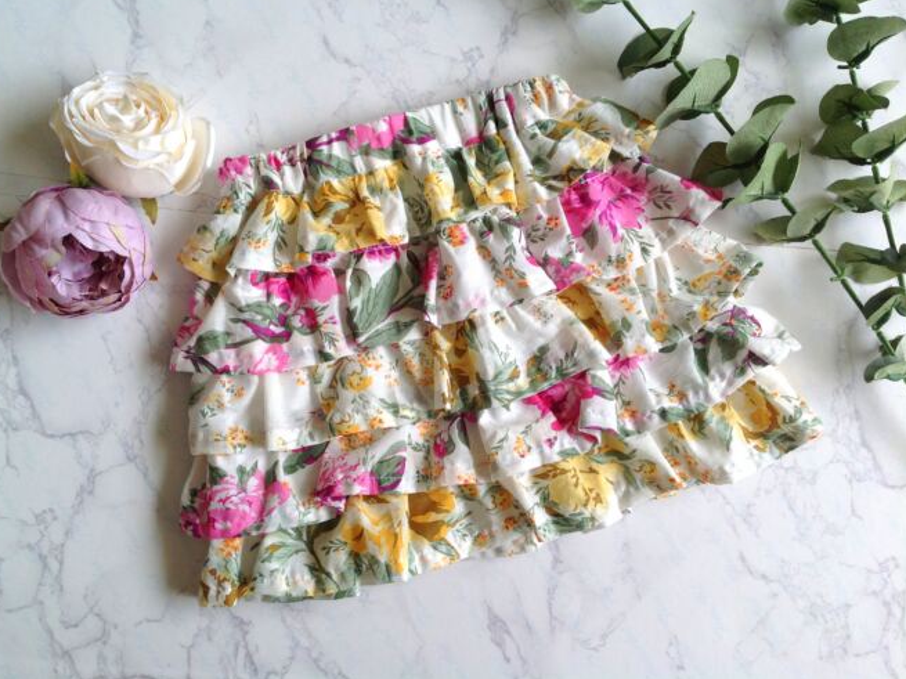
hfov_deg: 51.4
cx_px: 449
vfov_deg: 39.6
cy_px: 336
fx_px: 942
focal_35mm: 36
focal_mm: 4.28
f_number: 2.4
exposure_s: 1/275
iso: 50
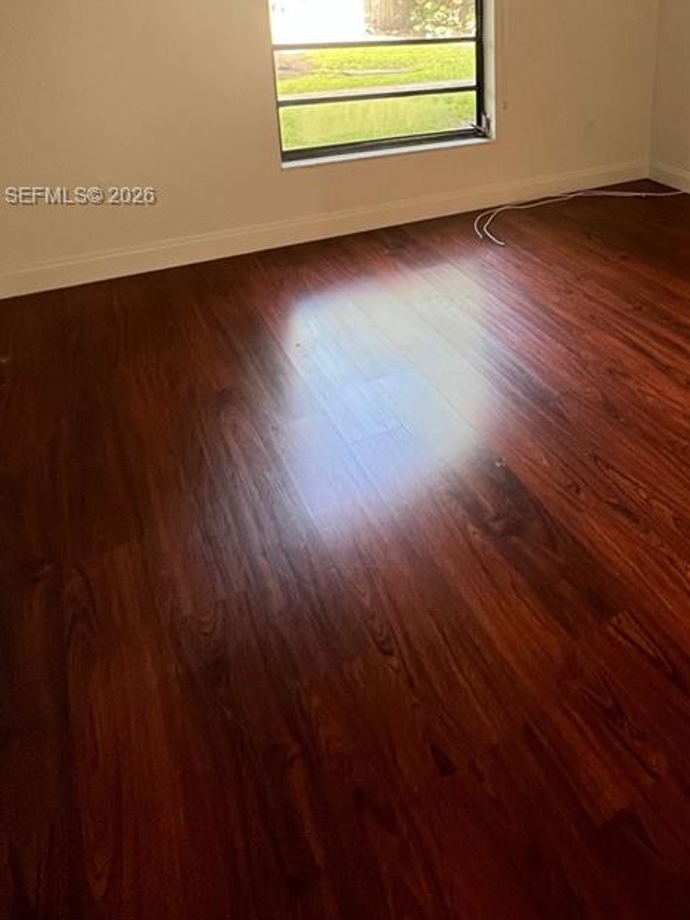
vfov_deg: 64.0
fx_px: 664
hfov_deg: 51.7
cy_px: 198
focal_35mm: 25
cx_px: 545
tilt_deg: -17.6
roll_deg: -1.3
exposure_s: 1/60
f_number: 1.8
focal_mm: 1.57
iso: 250
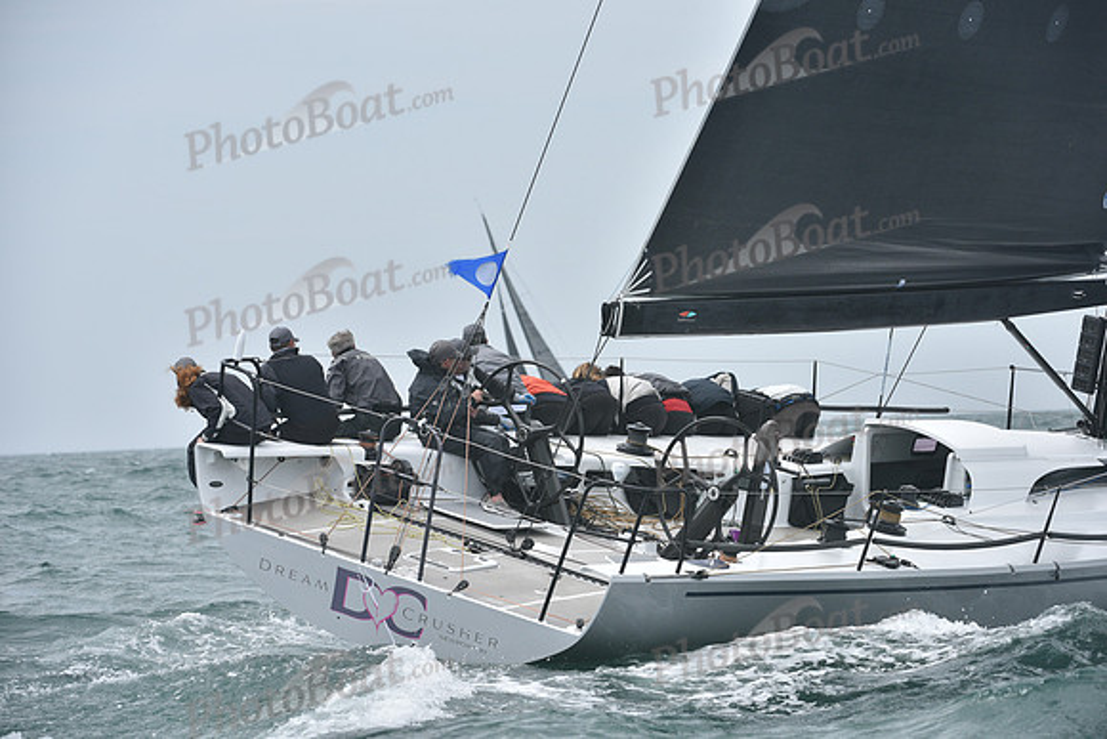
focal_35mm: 200
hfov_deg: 10.3
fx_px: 6151
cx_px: 554
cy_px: 370
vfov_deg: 6.9
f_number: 6.3
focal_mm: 200
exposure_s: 1/1000
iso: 320
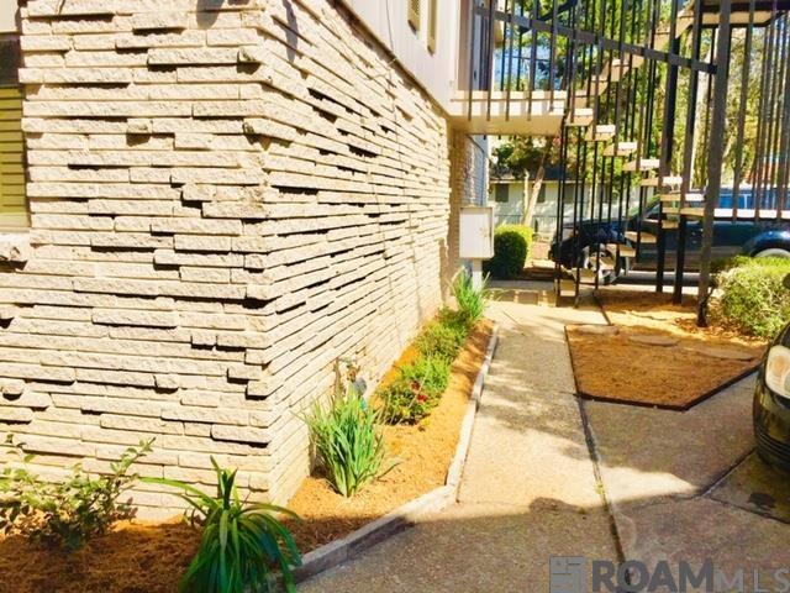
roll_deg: -0.4
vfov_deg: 48.2
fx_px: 662
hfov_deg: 61.7
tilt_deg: -7.6
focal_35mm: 29
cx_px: 395
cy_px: 296
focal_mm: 4.15
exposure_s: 1/2639
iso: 32
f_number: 2.2
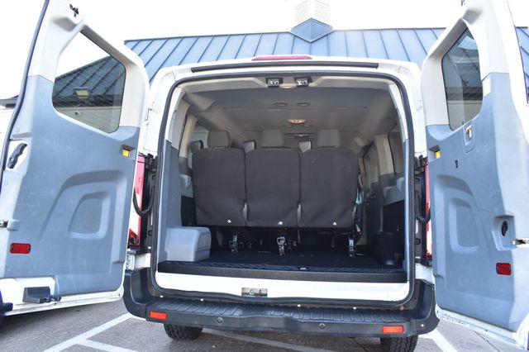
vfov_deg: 47.9
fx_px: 397
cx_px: 264
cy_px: 176
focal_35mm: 27
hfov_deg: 67.4
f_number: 8
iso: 400
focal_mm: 18
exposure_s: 1/60
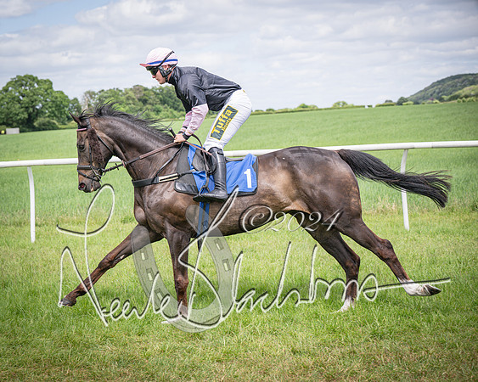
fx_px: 1115
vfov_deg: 19.4
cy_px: 191
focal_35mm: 79
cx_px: 191
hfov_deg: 24.2
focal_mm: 70
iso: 400
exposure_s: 1/1600
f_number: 5
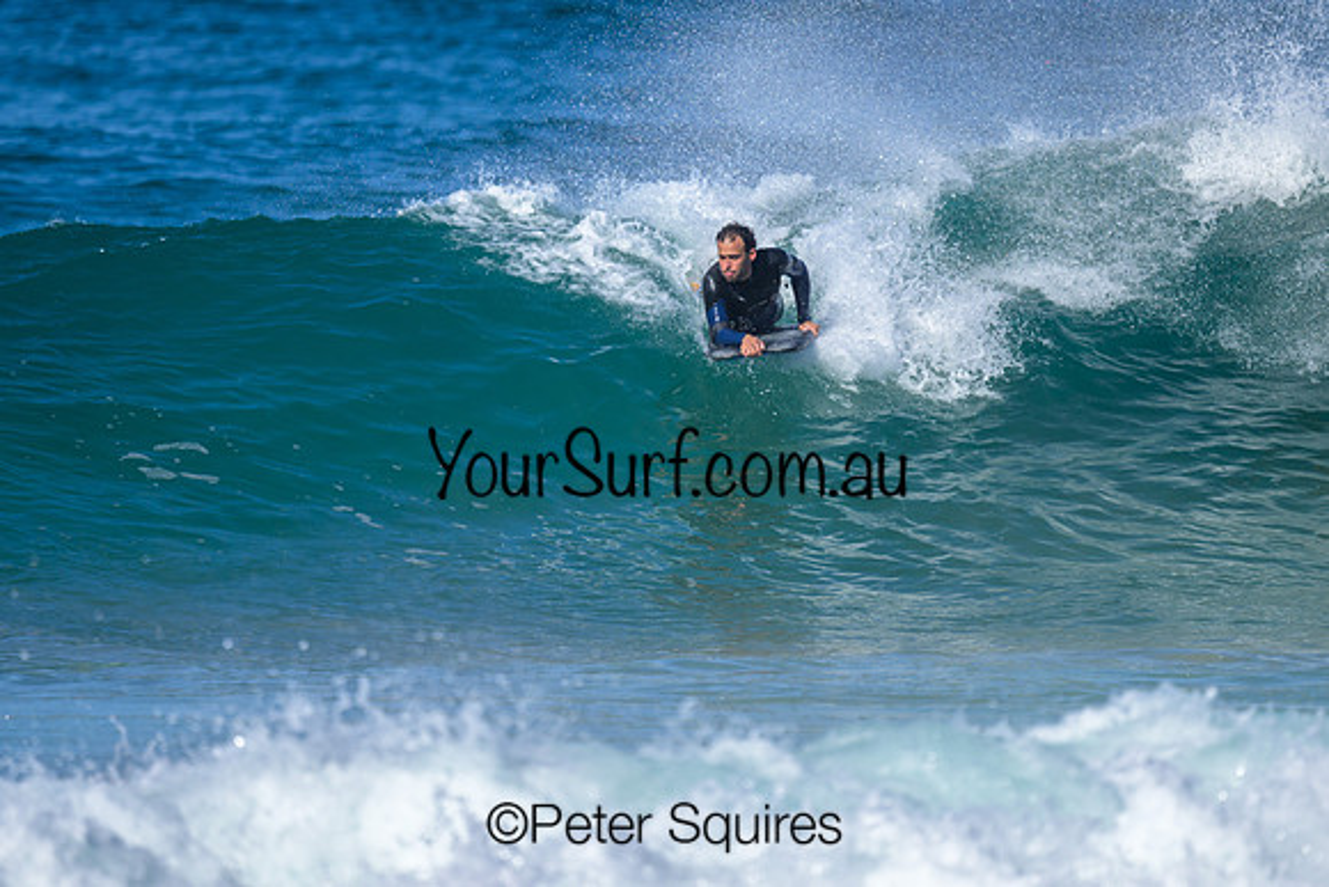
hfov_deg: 2.3
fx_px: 32810
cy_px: 441
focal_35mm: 889
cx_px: 607
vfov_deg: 1.5
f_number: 6.3
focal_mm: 800
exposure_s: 1/2000
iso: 280
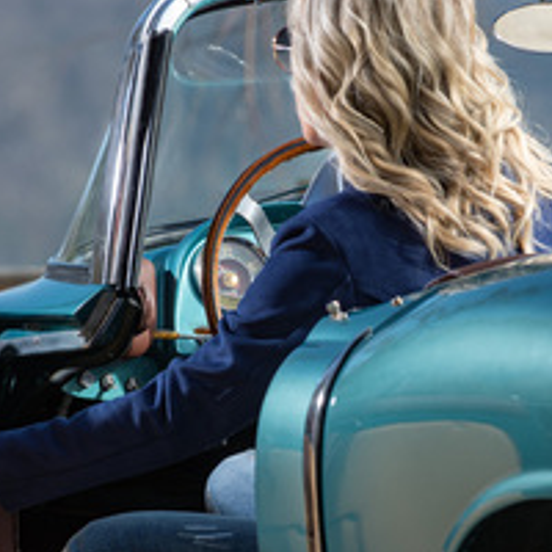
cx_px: 298
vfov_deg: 3.8
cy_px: 367
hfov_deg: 3.8
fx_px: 8299
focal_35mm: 460
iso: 80
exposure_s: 1/200
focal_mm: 180
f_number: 5.6
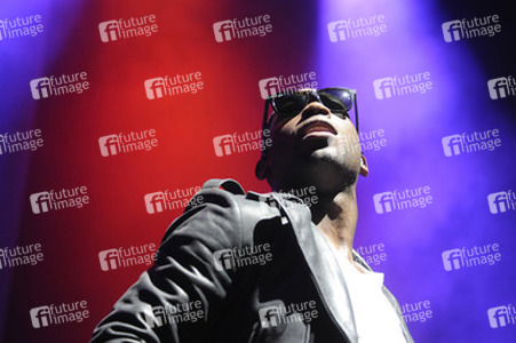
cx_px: 258
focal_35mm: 90
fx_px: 1289
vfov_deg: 15.2
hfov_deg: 22.6
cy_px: 172
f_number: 5
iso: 3200
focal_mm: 90
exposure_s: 1/125
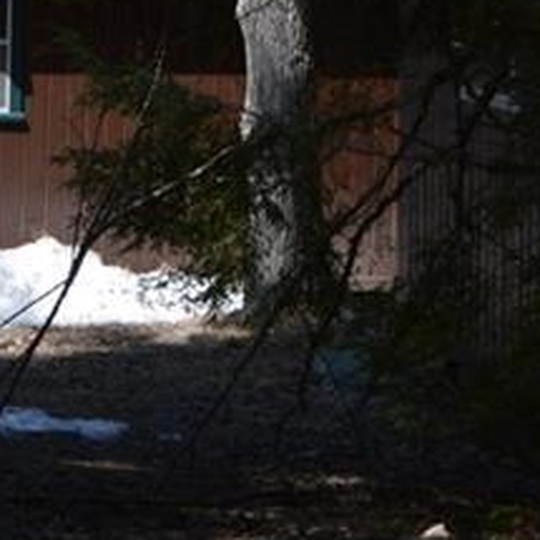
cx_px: -671
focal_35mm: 158
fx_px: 2789
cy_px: -146
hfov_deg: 9.9
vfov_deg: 10.8
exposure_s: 1/200
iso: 100
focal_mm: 26
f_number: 7.1
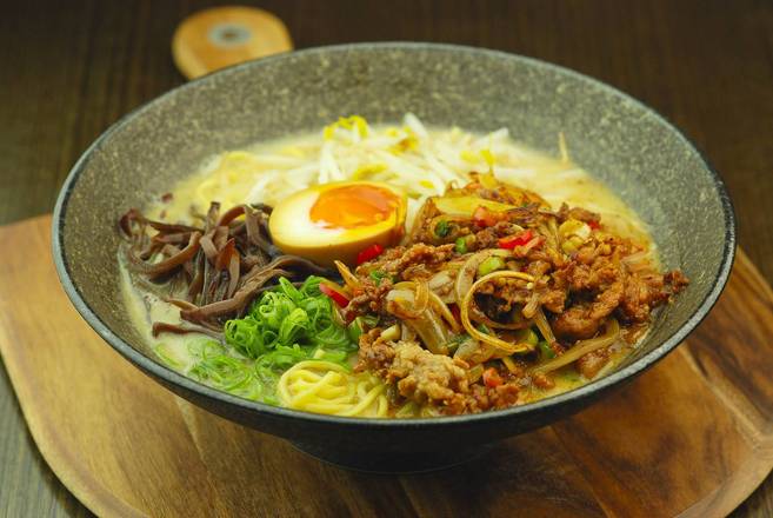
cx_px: 386
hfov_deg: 16.1
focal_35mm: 128
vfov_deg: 10.8
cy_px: 259
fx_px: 2741
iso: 400
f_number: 5.6
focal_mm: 85
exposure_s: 1/250
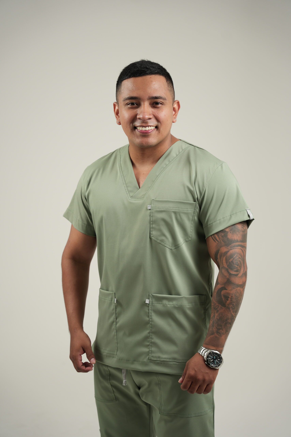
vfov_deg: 32.1
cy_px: 218
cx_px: 146
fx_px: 758
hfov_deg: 21.7
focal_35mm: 62
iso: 160
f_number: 2.8
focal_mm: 62.5
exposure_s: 1/200
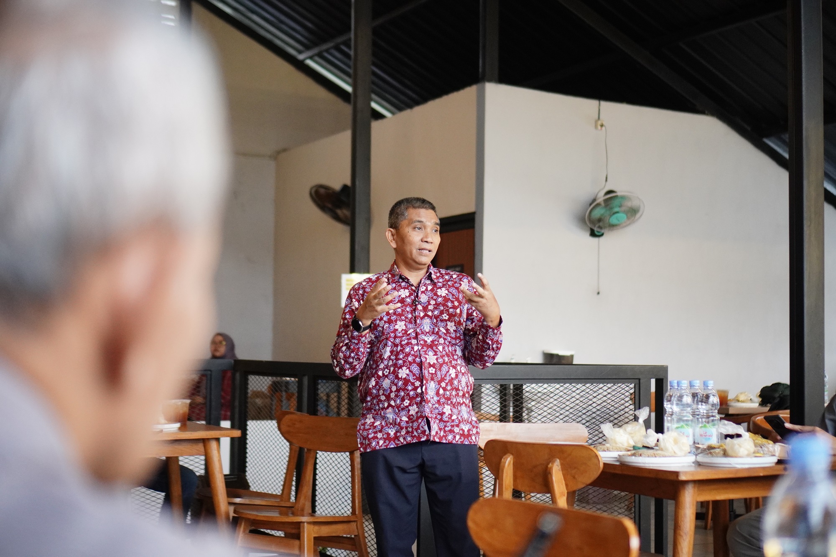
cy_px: 278
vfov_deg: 25.7
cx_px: 418
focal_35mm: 52
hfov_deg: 37.9
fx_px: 1219
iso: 1600
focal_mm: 35
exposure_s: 1/200
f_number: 1.8
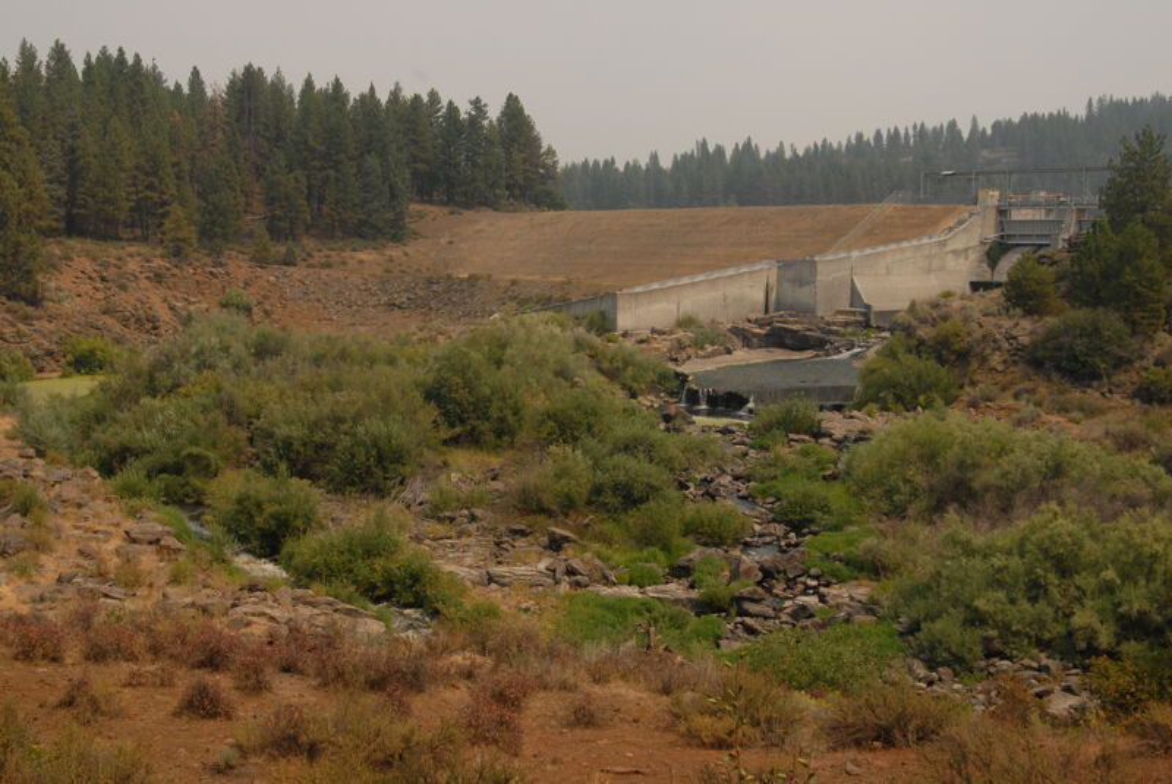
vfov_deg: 32.0
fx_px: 1369
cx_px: 586
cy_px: 392
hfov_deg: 46.4
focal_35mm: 42
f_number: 11
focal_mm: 28
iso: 250
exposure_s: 1/400
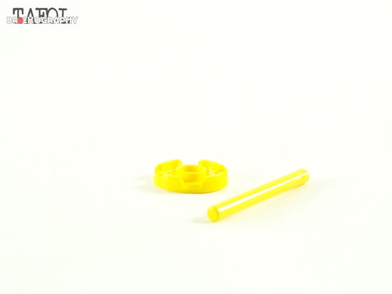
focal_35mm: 117
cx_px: 196
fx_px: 1325
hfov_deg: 16.8
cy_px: 147
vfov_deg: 12.7
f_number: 3.6
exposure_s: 1/60
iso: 400
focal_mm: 19.4
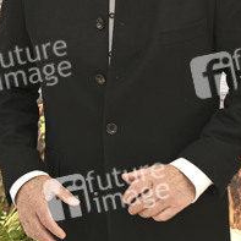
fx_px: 898
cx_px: 142
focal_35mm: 114
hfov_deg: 15.3
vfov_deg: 15.1
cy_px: 9
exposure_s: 1/320
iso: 250
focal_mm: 66
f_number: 8
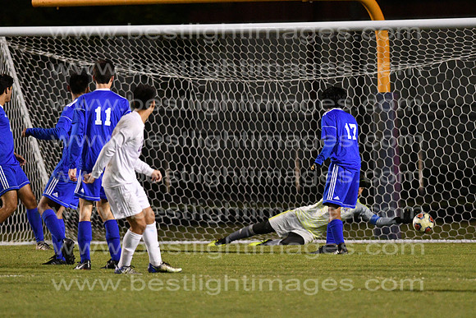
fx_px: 5951
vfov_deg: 3.1
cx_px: 238
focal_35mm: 450
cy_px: 159
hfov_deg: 4.6
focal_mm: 300
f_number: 3.5
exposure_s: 1/640
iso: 10000
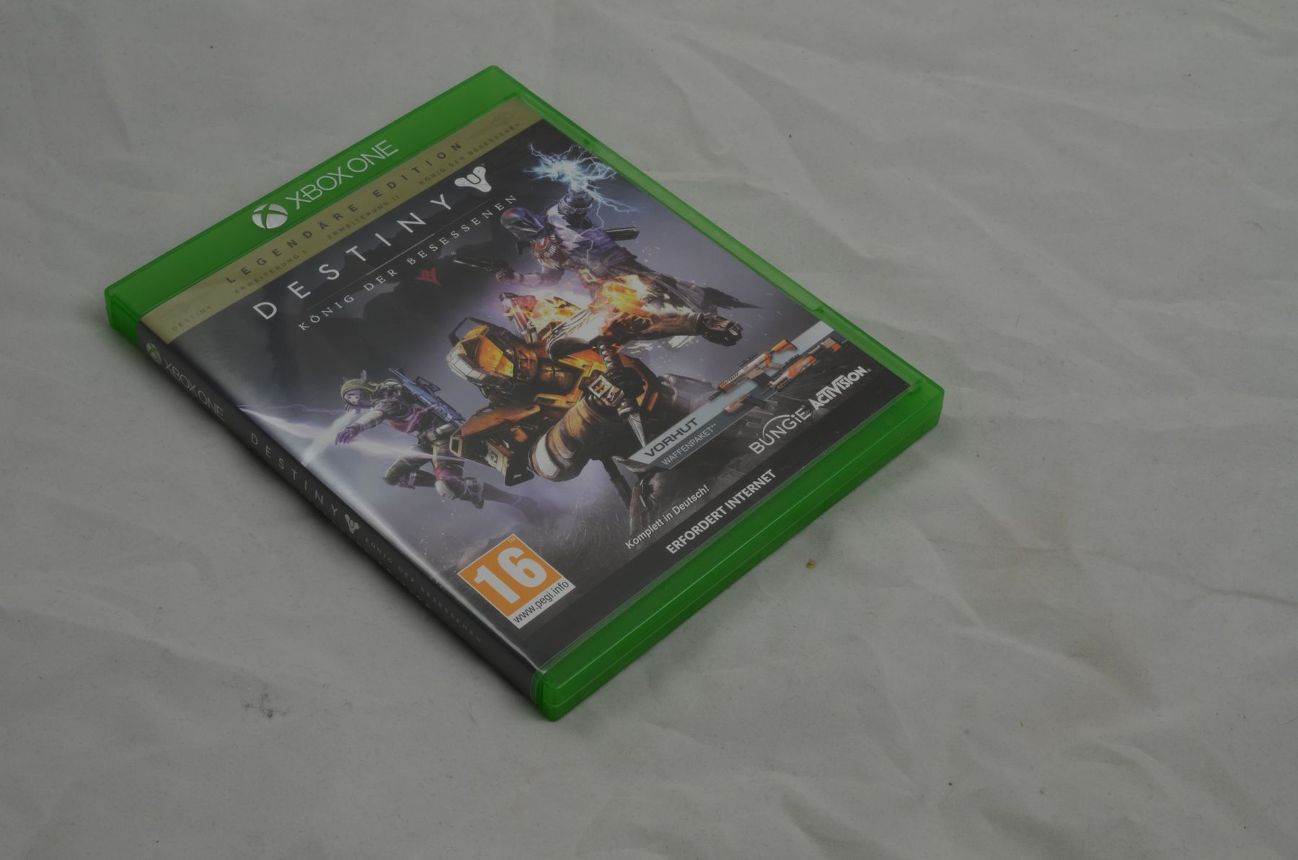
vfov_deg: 22.5
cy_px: 430
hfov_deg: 33.5
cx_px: 649
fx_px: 2159
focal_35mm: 60
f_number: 20
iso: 100
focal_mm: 40
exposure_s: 1/3
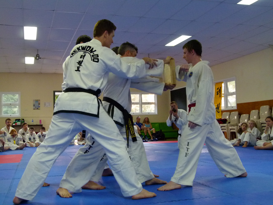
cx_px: 136
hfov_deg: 44.8
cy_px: 102
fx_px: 331
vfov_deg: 34.3
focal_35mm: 42
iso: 400
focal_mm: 7.6
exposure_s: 1/30
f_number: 3.2
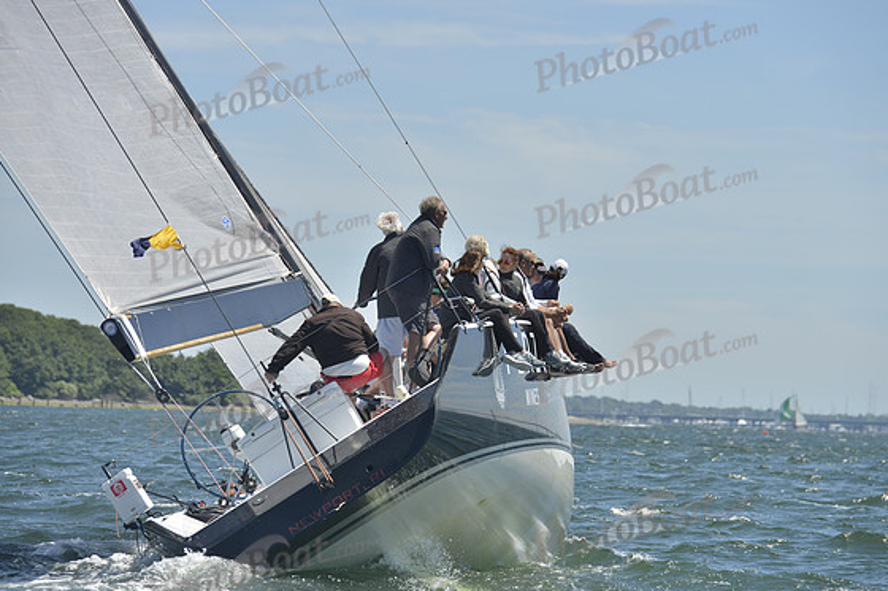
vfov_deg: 7.0
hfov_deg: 10.4
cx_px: 454
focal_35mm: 197
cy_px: 302
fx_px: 4858
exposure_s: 1/1250
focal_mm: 190
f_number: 7.1
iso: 280
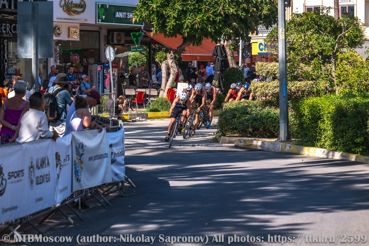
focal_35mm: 141
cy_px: 123
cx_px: 185
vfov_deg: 9.7
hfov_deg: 14.6
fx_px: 1445
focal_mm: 140
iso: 320
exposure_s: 1/1250
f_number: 6.3
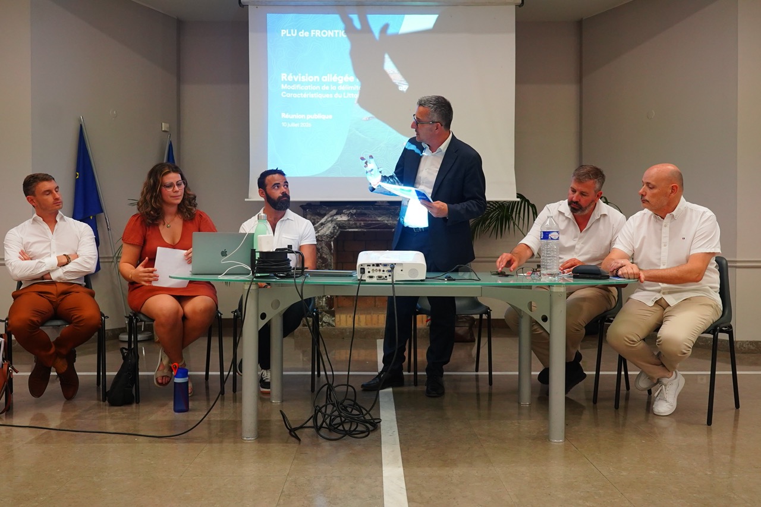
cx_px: 380
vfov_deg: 43.6
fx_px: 634
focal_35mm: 30
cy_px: 254
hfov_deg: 61.9
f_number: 4.5
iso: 1600
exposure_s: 1/60
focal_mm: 20
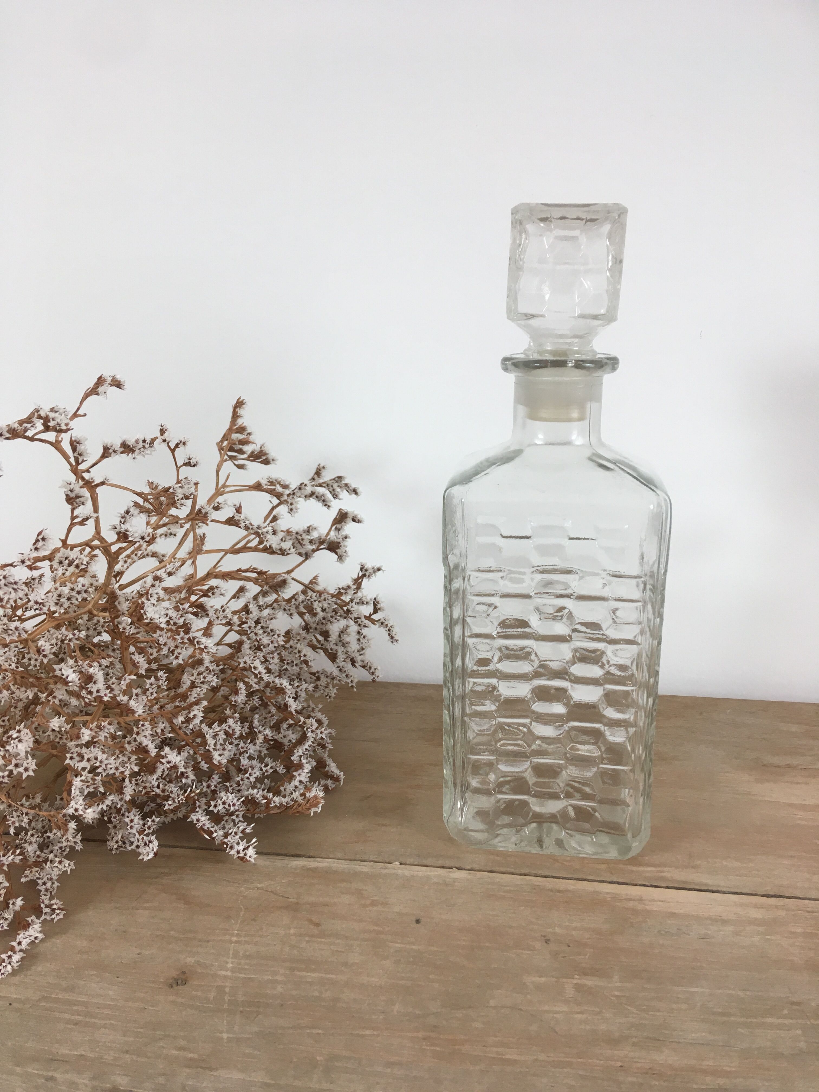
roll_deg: +0.0
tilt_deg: -14.1
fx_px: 915
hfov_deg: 48.2
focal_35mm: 29
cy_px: 546
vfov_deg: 61.7
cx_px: 410
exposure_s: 1/33
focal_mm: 4.15
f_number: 2.2
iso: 25
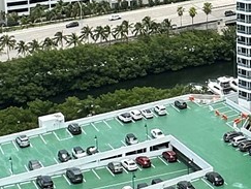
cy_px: -40
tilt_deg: -8.2
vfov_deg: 15.5
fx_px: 668
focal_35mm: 92
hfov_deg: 19.8
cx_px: 310
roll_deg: +0.5
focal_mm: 2.22
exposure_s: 1/1916
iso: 50
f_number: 2.2
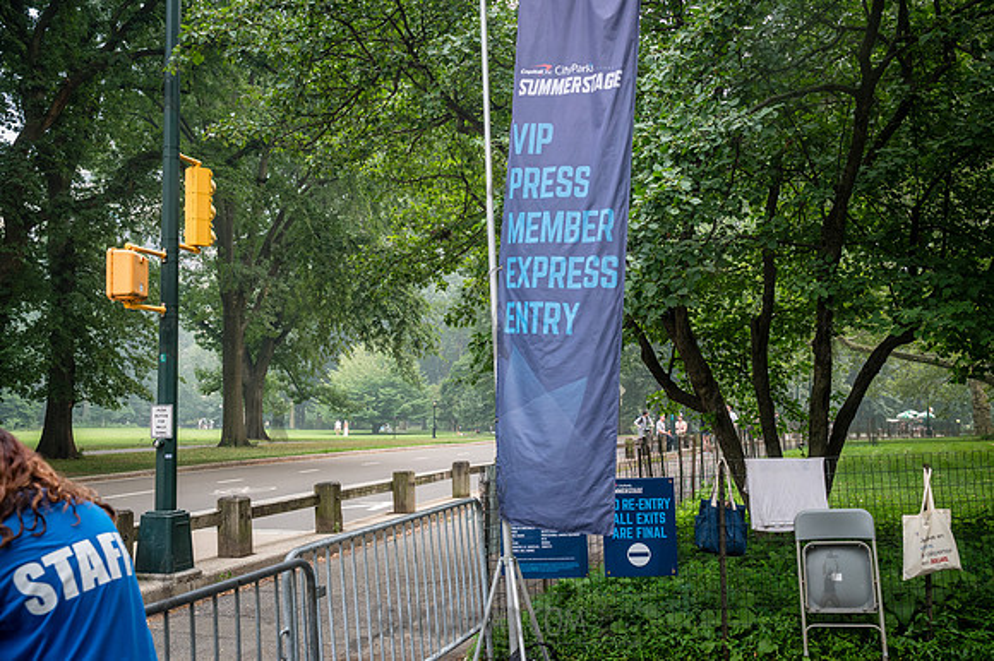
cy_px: 330
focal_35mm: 35
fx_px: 966
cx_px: 497
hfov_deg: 54.5
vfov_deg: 37.8
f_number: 4.5
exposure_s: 1/500
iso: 1000
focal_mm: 35
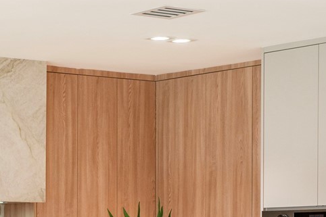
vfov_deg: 9.0
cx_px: -44
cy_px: 294
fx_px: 1359
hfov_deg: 13.4
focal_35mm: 150
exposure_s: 1/13
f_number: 9
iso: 250
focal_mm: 28.4
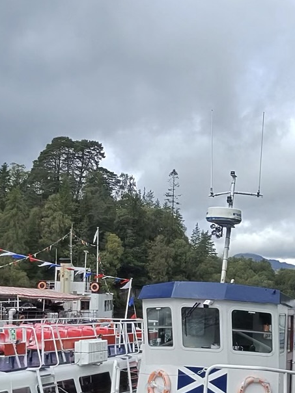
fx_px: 489
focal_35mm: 43
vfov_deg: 43.7
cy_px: 231
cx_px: 236
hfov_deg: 32.6
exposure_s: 1/625
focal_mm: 2.24
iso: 54
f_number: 2.2
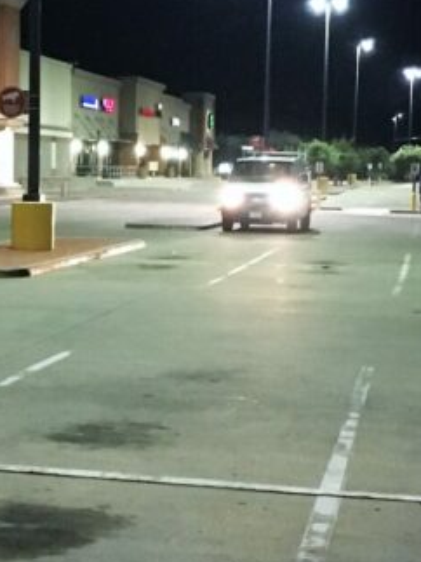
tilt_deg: -3.8
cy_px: 350
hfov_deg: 15.8
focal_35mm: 92
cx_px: 19
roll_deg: -0.3
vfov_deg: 21.3
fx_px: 1493
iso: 320
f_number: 2.2
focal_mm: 4.15
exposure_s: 1/15
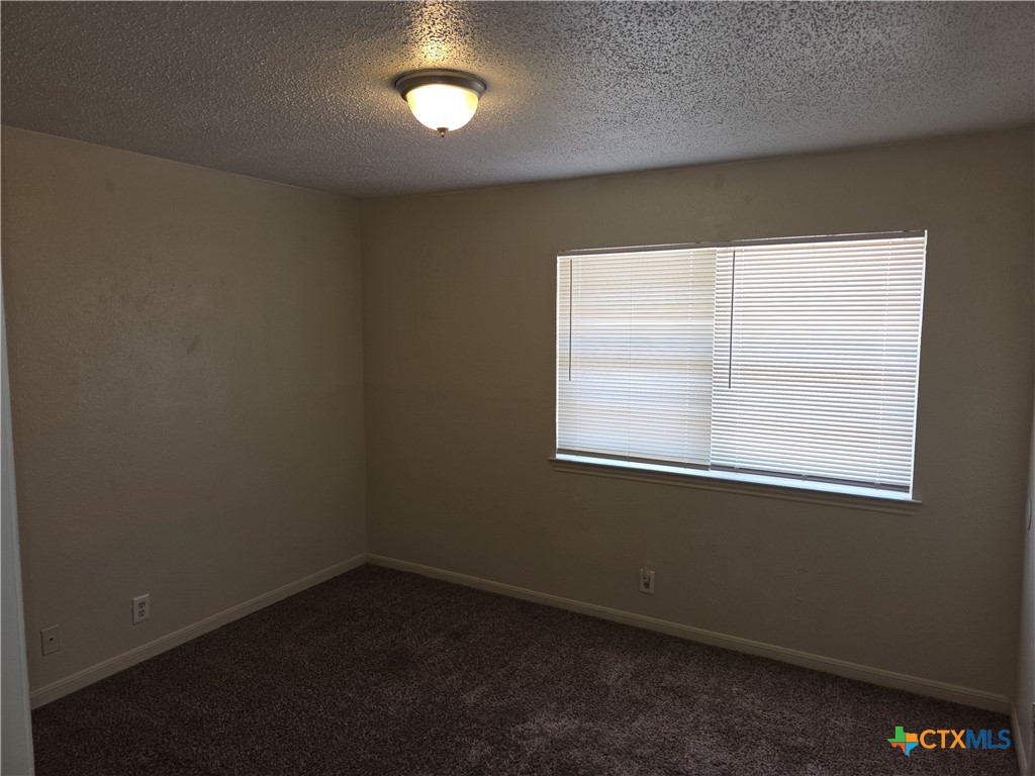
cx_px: 518
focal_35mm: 23
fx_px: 688
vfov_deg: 58.9
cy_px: 388
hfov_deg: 73.9
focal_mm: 5.4
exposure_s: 1/60
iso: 25
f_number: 1.8
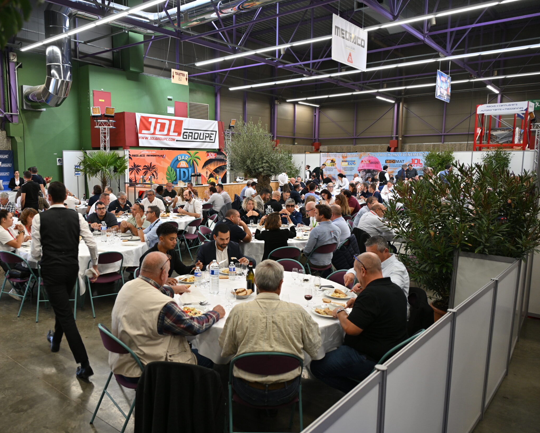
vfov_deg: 51.5
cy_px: 217
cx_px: 207
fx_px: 448
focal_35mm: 28
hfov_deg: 61.5
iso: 400
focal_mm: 24
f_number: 4
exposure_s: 1/60
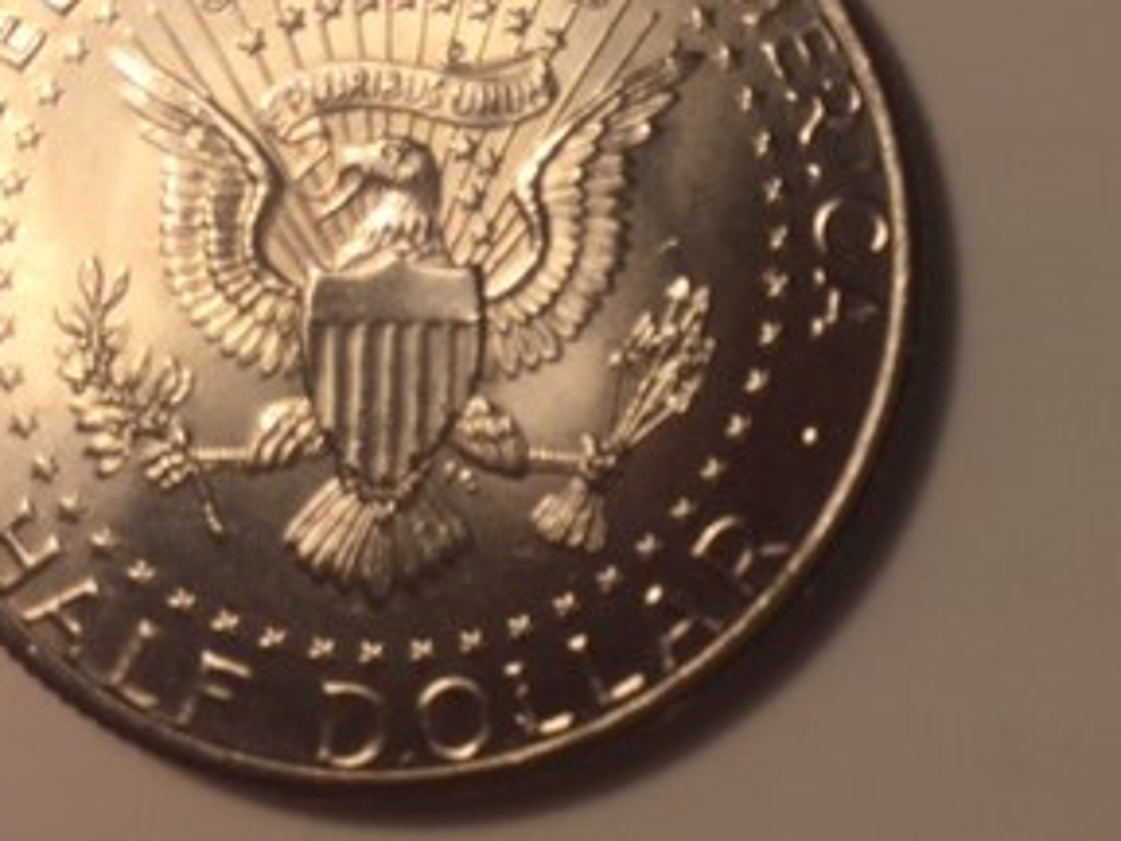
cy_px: 278
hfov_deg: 47.2
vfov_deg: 36.4
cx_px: 383
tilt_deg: -80.6
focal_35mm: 39
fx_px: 1263
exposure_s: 1/134
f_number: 2.2
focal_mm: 4.15
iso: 32
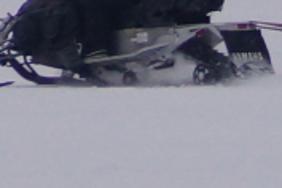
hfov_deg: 1.0
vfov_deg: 0.7
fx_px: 16551
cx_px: 465
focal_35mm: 2113
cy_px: -30
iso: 500
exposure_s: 1/400
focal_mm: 250
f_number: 6.3
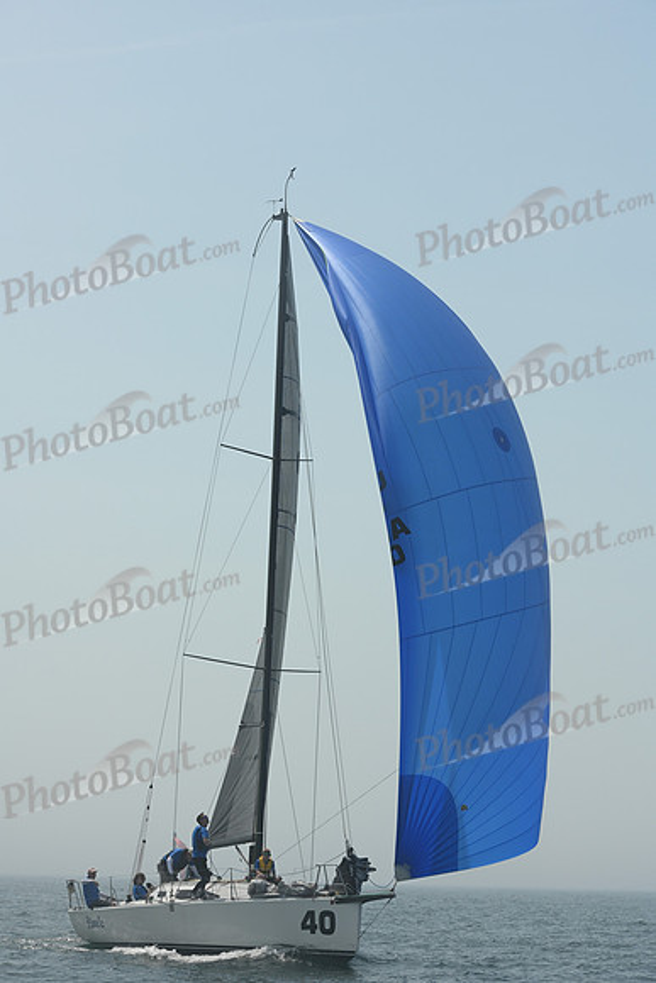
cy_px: 492
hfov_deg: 13.4
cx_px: 328
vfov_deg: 20.0
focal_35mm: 102
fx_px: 2786
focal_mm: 102
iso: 320
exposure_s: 1/1250
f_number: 10
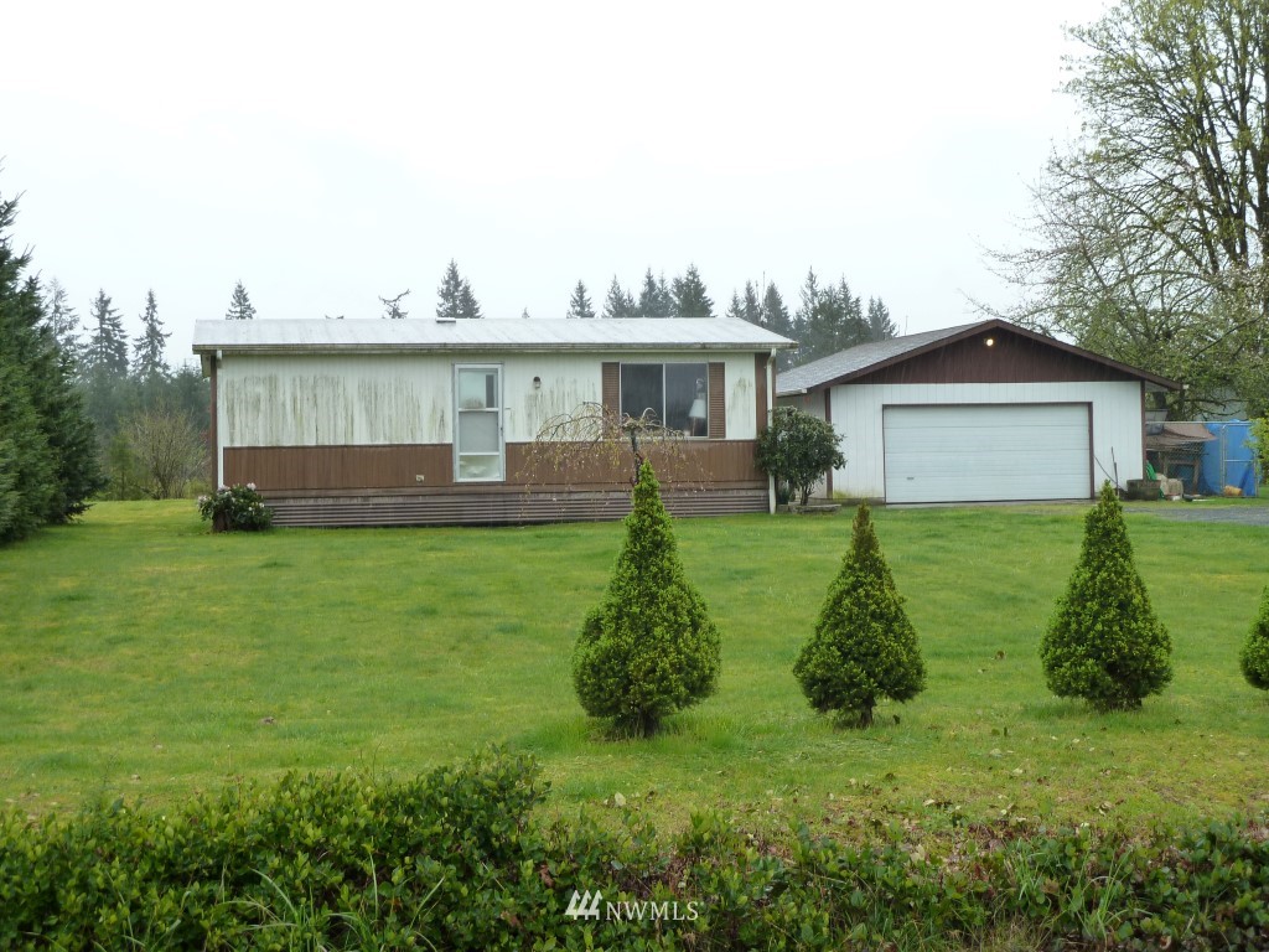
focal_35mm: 52
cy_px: 476
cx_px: 634
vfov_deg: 28.0
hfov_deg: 36.8
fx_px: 1906
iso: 125
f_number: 3.8
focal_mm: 8.5
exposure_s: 1/50
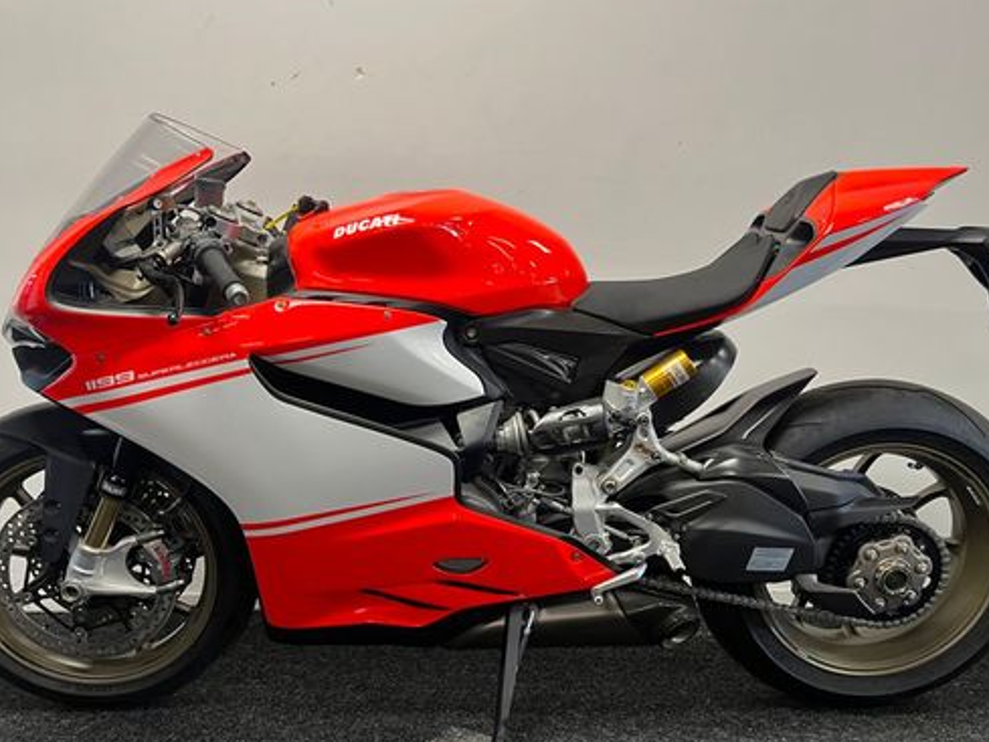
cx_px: 481
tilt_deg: -8.8
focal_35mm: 34
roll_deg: -0.6
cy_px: 433
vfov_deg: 41.7
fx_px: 972
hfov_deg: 53.9
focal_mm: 5.1
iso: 100
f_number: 1.6
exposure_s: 1/50
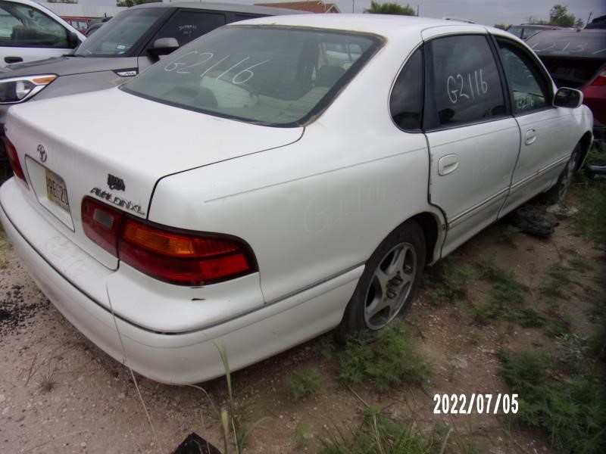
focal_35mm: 24
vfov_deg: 56.8
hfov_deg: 71.6
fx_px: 420
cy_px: 227
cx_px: 303
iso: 80
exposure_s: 1/480
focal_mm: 4.3
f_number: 3.3
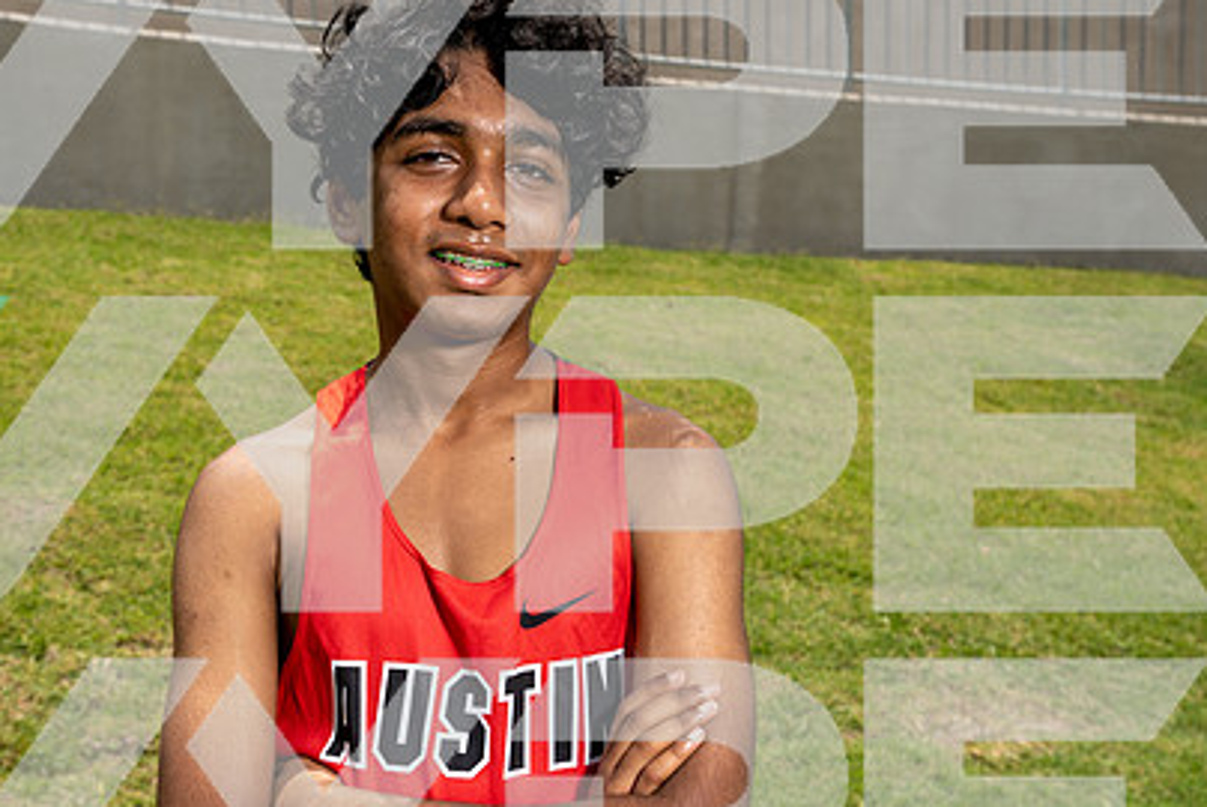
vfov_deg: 20.6
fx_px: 2214
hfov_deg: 30.4
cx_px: 457
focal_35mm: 66
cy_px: 456
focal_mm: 46
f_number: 7.1
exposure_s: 1/250
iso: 100
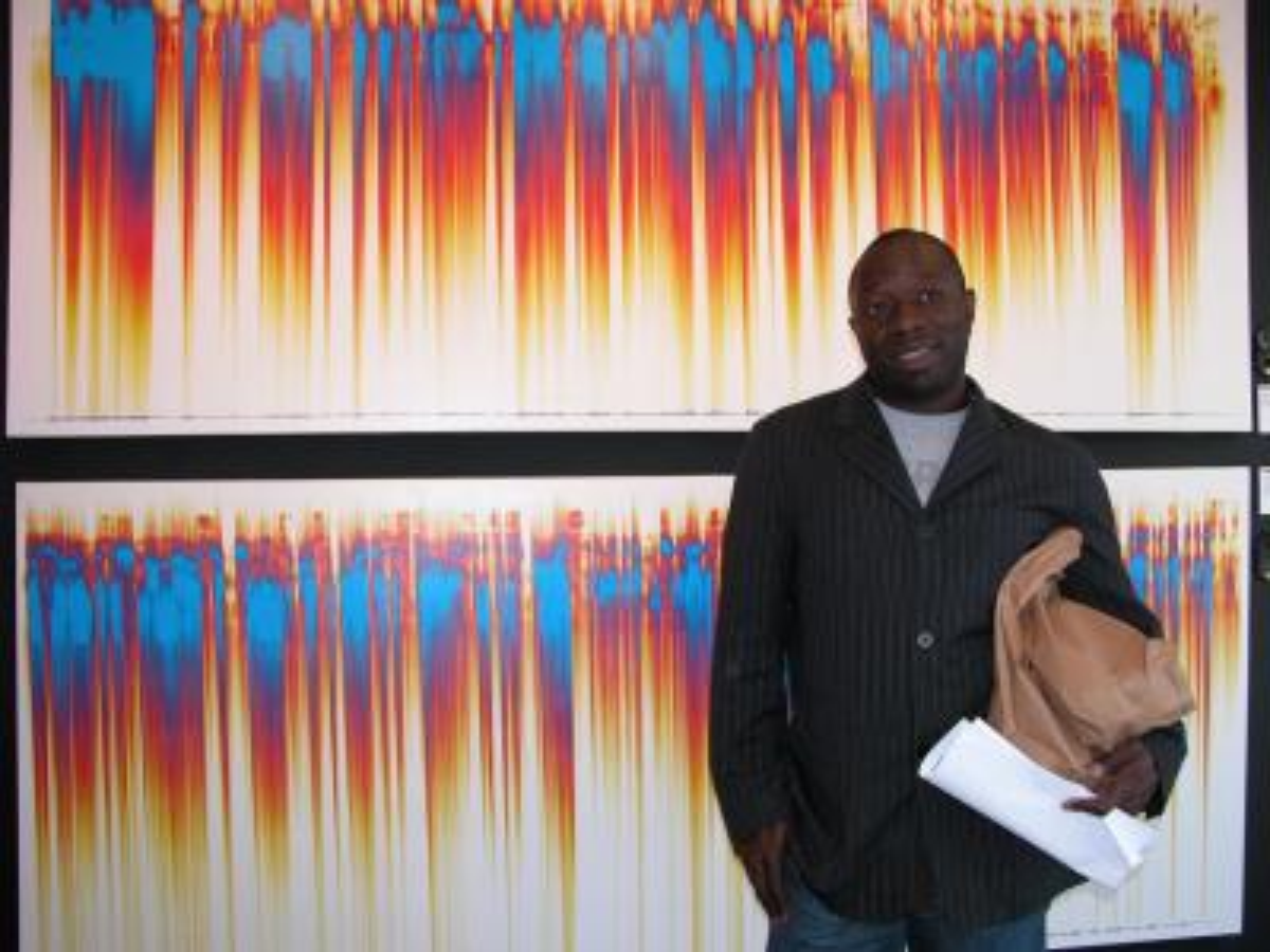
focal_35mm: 35
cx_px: 635
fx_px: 1284
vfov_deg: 40.7
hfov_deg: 52.6
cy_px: 476
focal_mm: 8.9
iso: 100
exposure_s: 1/73
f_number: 3.2
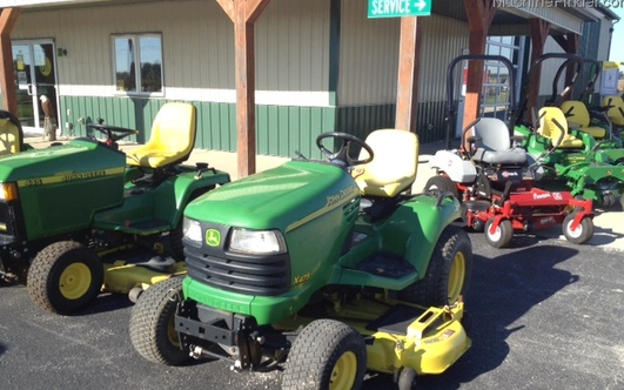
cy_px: 224
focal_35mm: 38
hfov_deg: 51.5
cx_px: 313
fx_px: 646
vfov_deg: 33.5
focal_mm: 4.28
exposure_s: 1/1062
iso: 80
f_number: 2.4
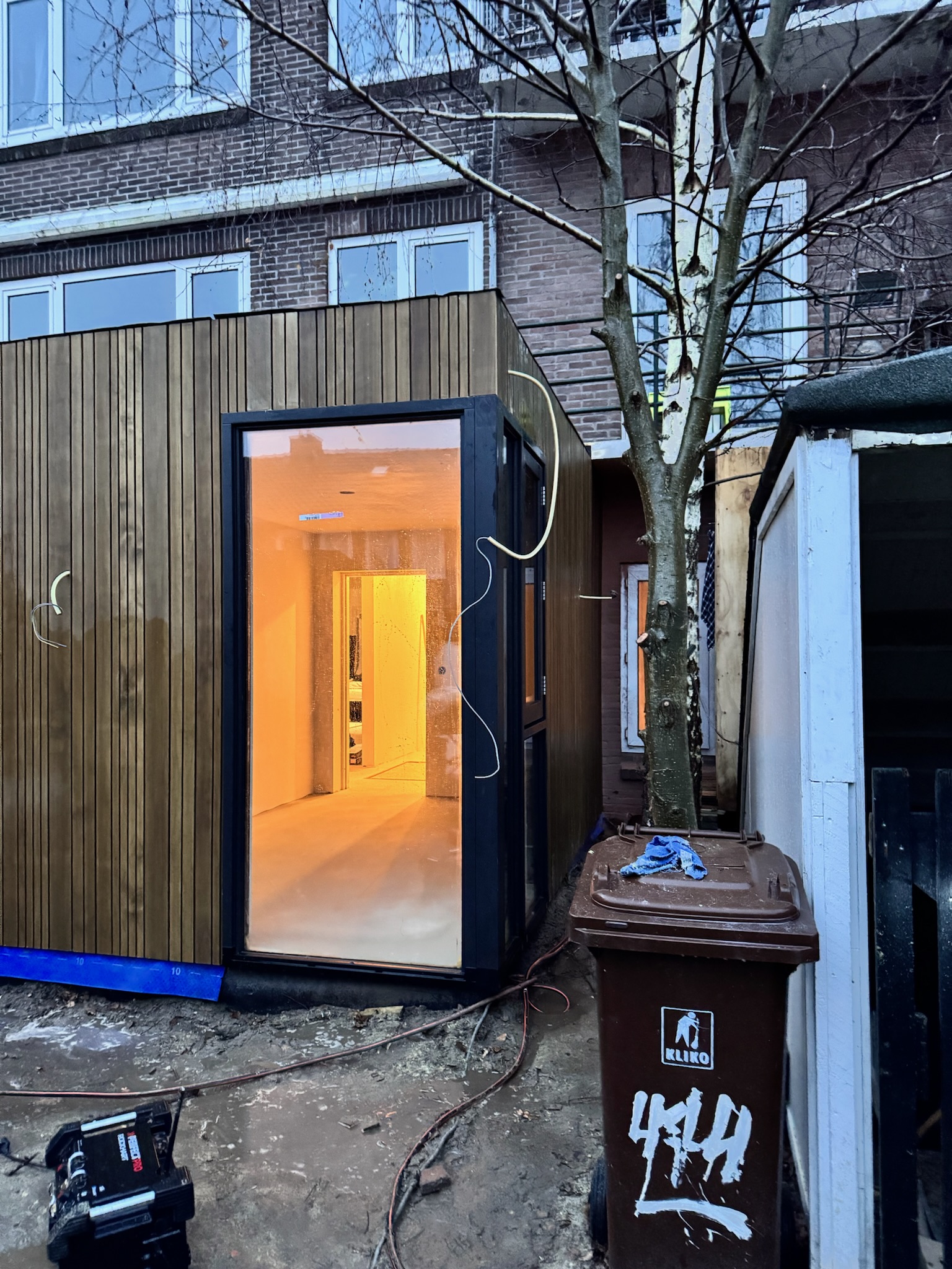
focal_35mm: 24
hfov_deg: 56.8
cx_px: 476
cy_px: 634
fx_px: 880
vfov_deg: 71.6
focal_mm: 6.76
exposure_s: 1/31
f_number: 1.78
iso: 1000
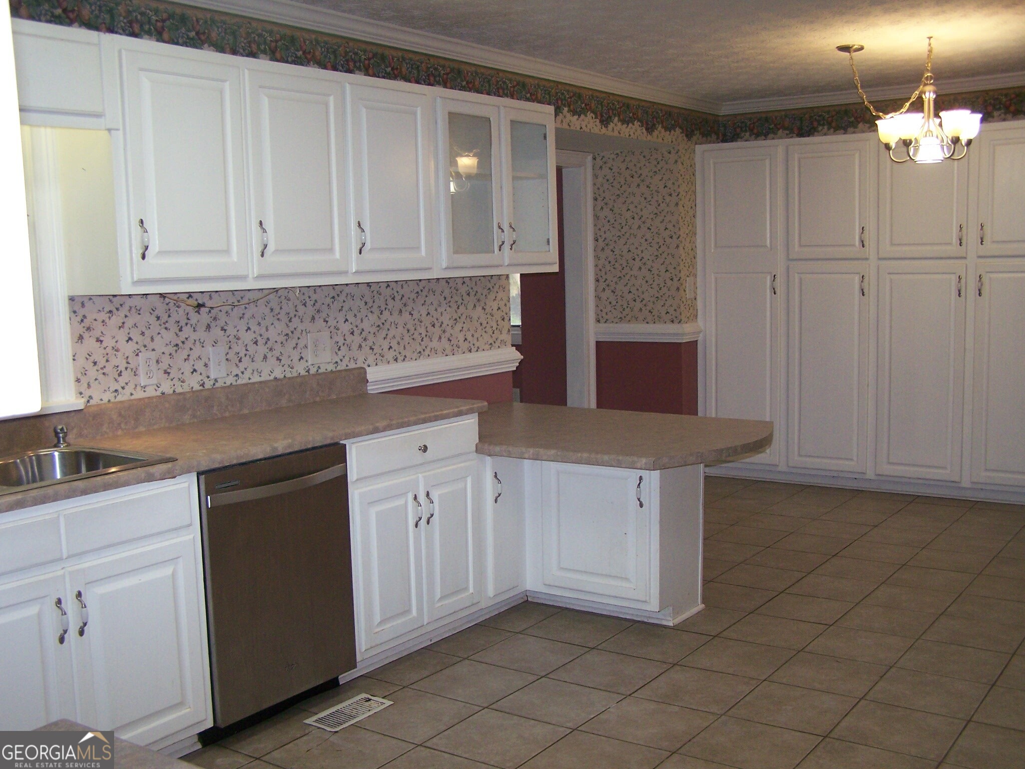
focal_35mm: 38
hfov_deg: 49.0
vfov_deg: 37.7
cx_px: 512
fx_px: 1125
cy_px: 384
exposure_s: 1/60
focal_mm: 6.3
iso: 160
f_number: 2.8
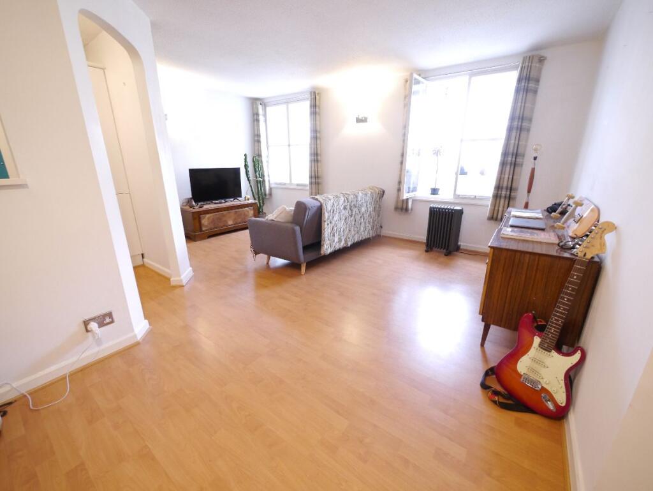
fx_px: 264
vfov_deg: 85.7
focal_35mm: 14
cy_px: 246
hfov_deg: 102.0
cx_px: 326
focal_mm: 7
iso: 800
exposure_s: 1/10
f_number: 4
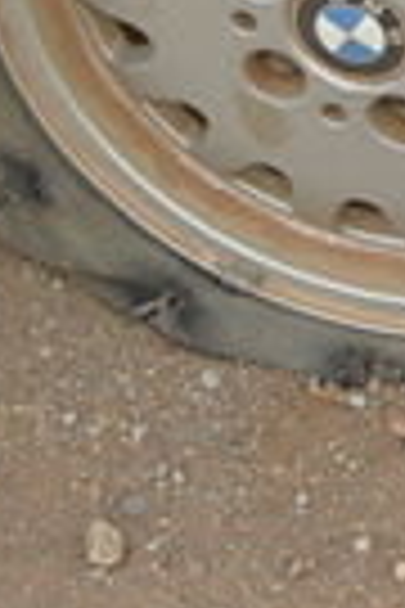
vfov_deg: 10.9
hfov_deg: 7.3
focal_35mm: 187
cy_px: -63
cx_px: 508
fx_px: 3155
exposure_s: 1/60
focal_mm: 5.8
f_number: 2.6
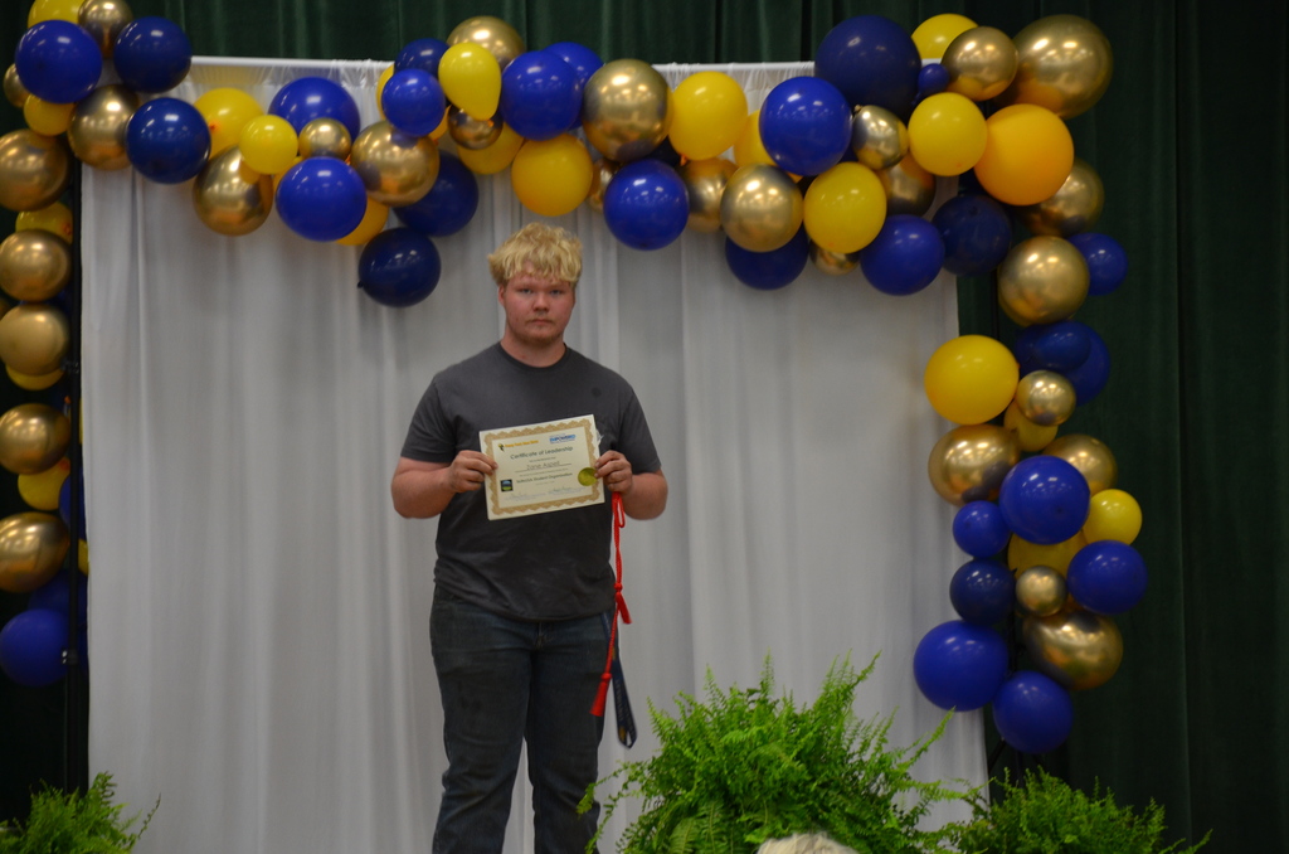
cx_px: 644
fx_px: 6217
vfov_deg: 7.9
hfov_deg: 11.8
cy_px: 427
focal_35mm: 174
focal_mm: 116
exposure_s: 1/30
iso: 800
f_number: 5.6
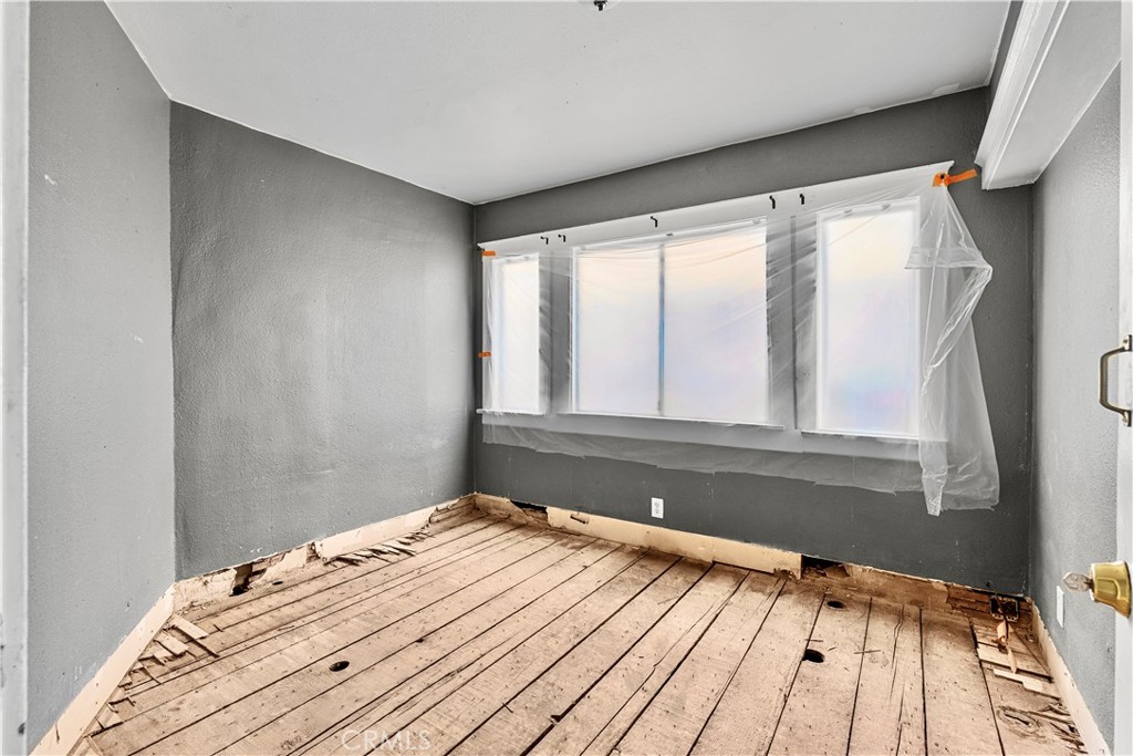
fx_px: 504
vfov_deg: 73.8
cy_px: 378
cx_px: 566
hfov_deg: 96.7
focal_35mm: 16
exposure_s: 1/1.25
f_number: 8
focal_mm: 16
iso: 500
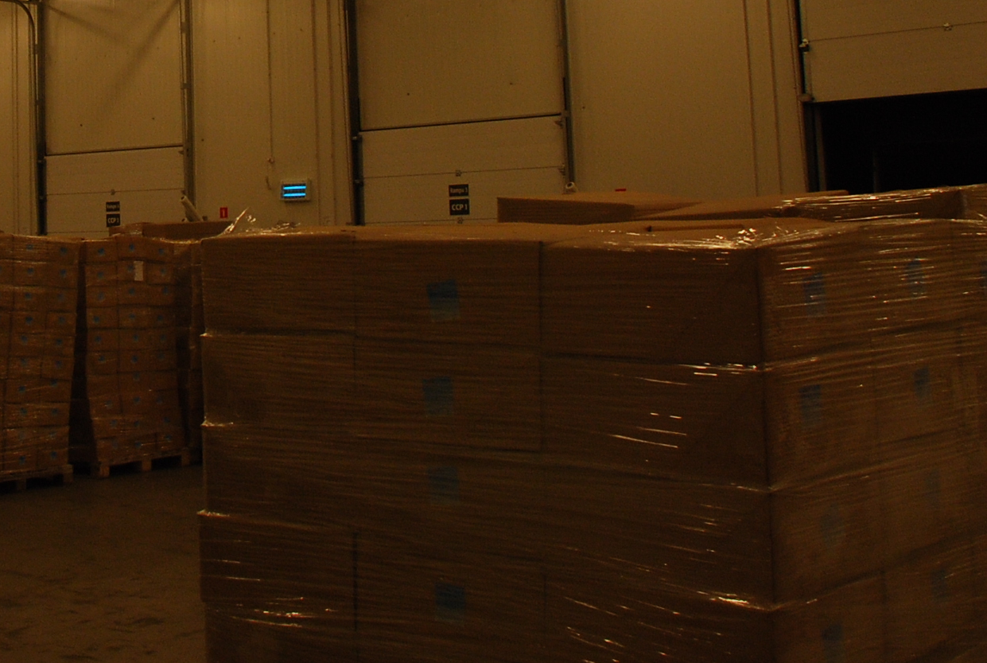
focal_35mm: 63
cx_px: 126
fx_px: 1731
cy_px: -56
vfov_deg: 20.7
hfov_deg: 30.6
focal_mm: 18
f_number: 6.3
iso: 400
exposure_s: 1/60
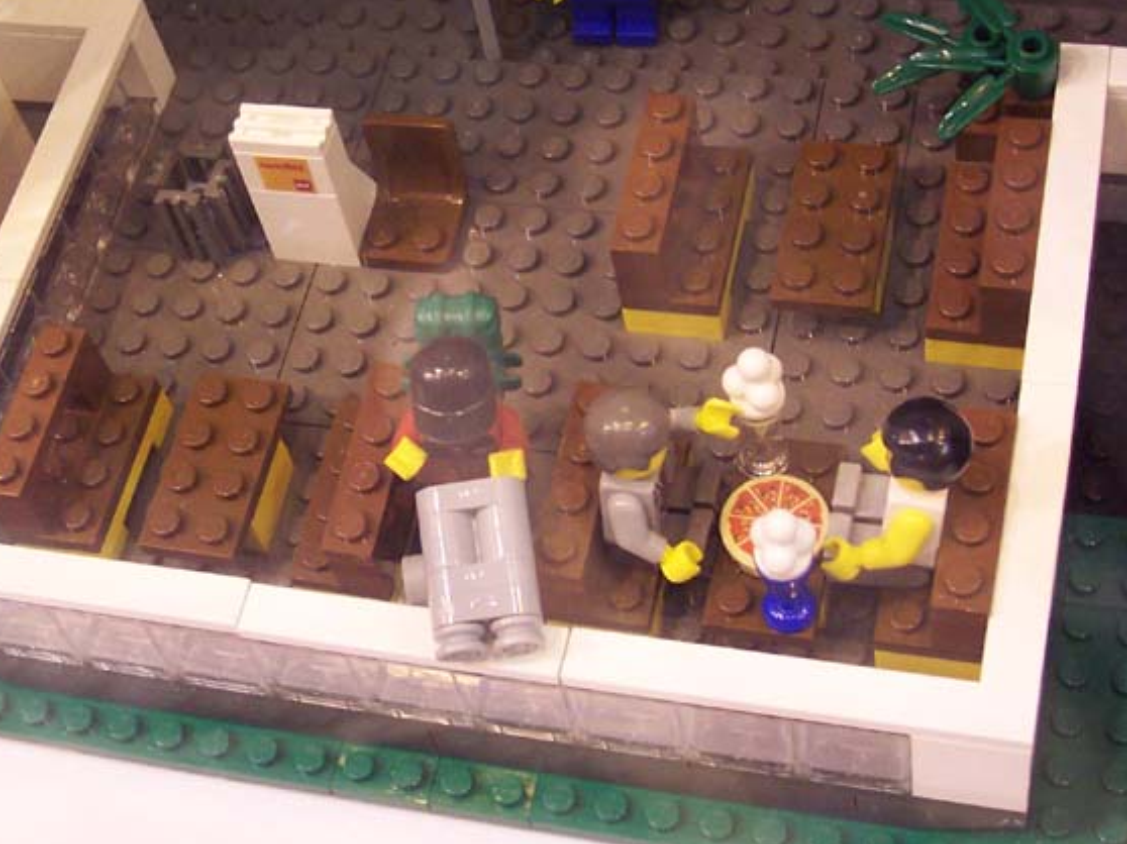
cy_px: 329
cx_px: 390
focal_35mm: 66
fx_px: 2148
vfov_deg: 22.2
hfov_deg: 29.2
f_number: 3
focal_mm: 7
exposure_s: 1/10
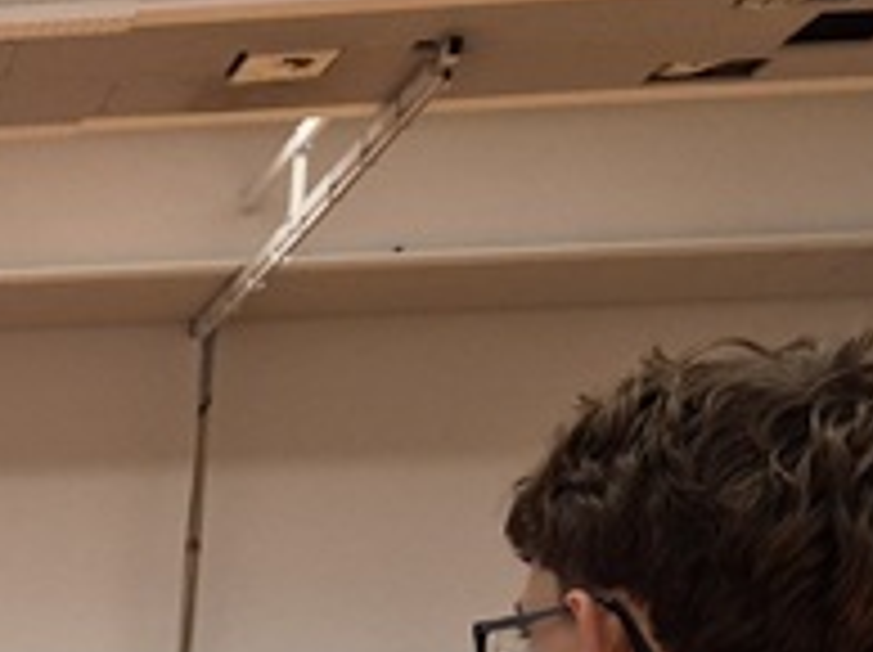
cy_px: 1405
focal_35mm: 101
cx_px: -900
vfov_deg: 12.4
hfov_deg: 15.4
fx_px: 2544
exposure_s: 1/100
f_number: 1.8
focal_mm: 5.4
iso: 200
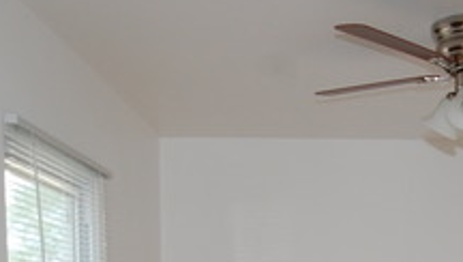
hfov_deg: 31.9
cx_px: 330
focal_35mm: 65
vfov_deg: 16.6
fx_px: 799
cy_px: 410
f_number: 5.6
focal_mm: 14
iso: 400
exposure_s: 1/125
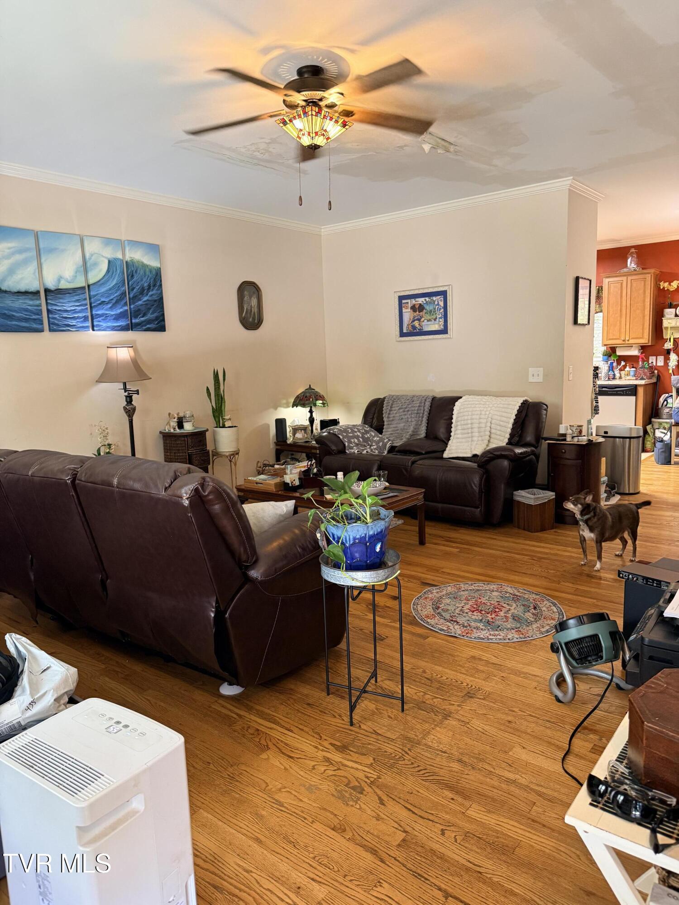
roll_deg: +1.9
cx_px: 340
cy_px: 452
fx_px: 628
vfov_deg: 71.6
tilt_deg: -7.9
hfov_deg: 56.8
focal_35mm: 24
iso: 320
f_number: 1.78
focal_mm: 6.76
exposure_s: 1/60
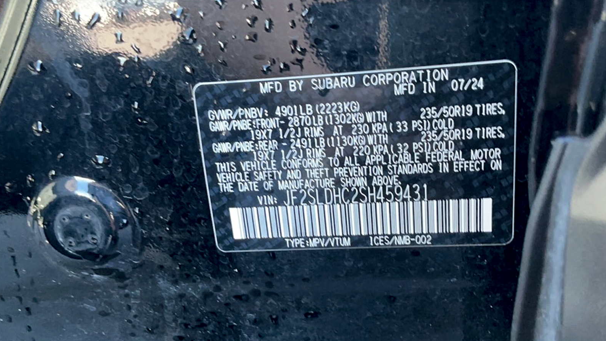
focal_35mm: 33
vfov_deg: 35.5
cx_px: 302
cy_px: 201
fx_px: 530
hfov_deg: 59.5
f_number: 1.8
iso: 200
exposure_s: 1/60
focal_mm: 3
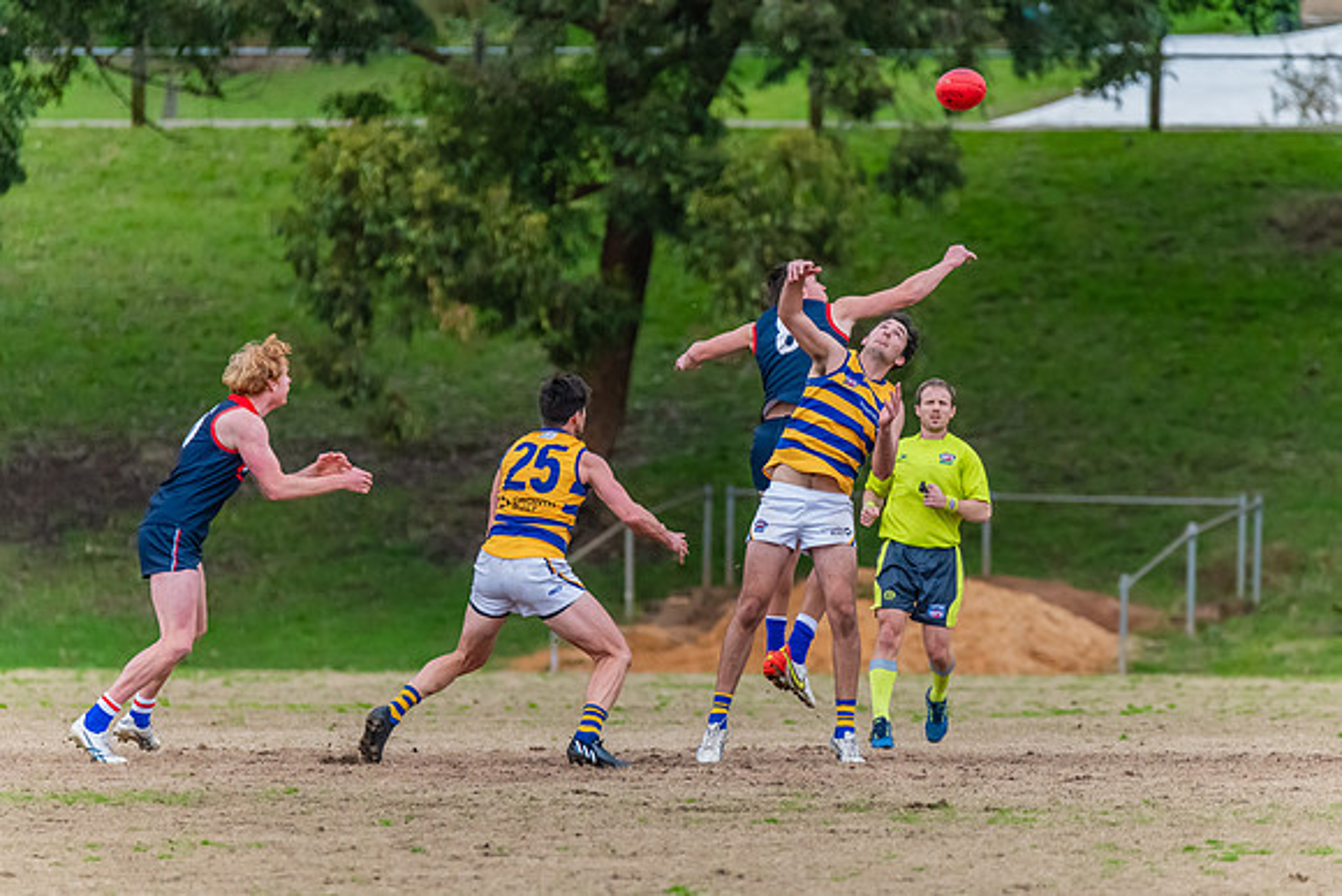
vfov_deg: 2.6
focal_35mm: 524
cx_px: 732
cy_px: 430
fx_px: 19556
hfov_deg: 3.9
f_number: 6.3
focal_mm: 460
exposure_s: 1/1600
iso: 3600
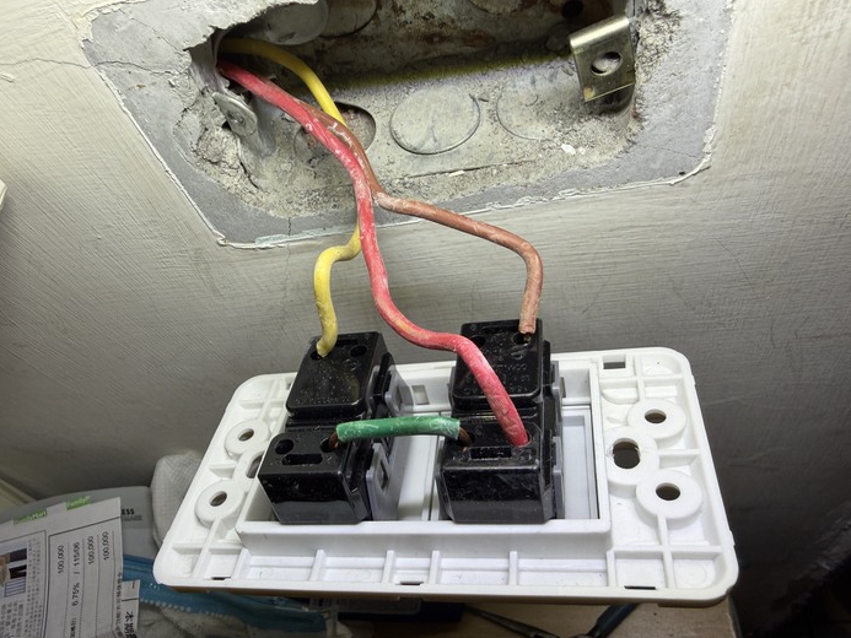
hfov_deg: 65.3
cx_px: 446
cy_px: 344
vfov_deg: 51.3
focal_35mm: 27
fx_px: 664
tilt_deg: -53.6
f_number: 2.2
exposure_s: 1/120
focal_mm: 2.22
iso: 50
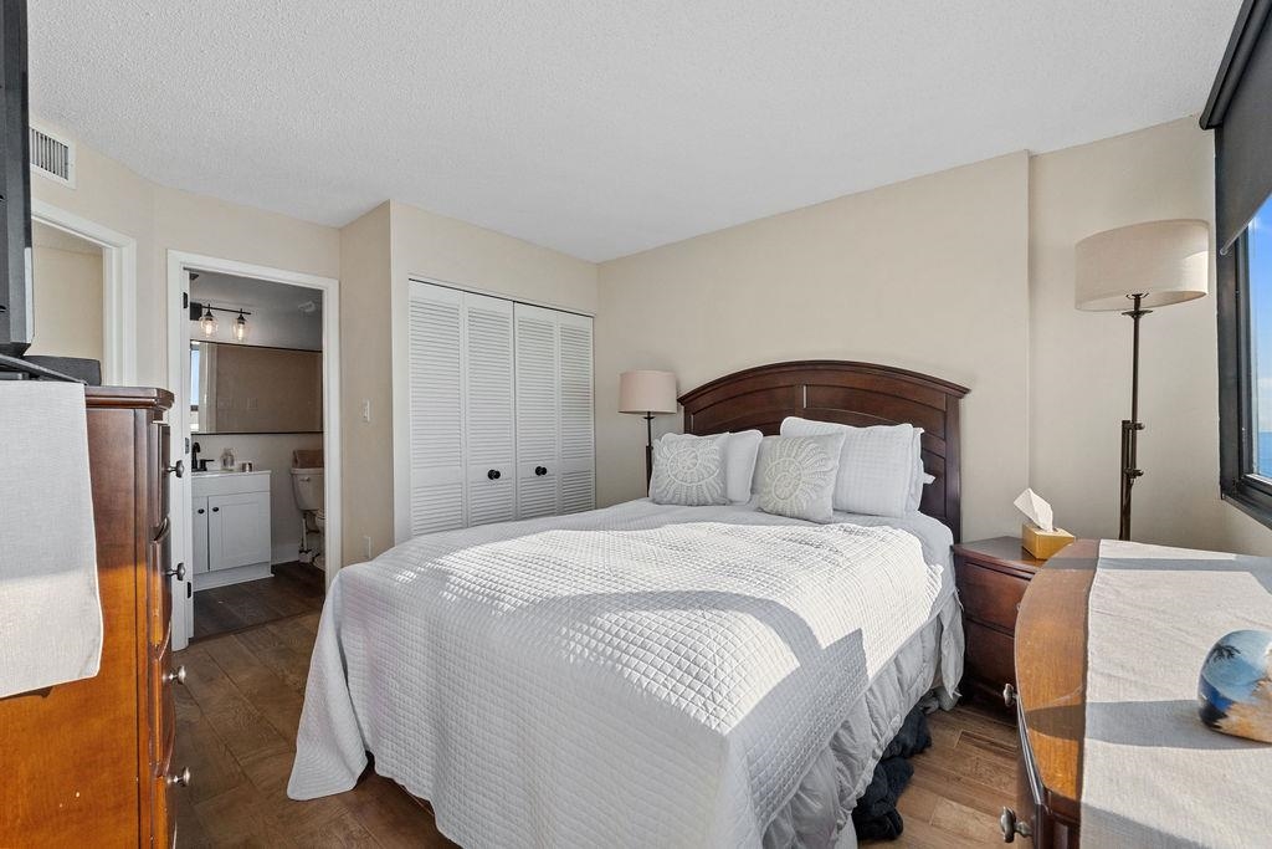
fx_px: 530
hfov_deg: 100.4
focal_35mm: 15
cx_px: 636
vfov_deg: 77.3
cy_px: 424
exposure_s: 1/320
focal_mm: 10
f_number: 7.1
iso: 500
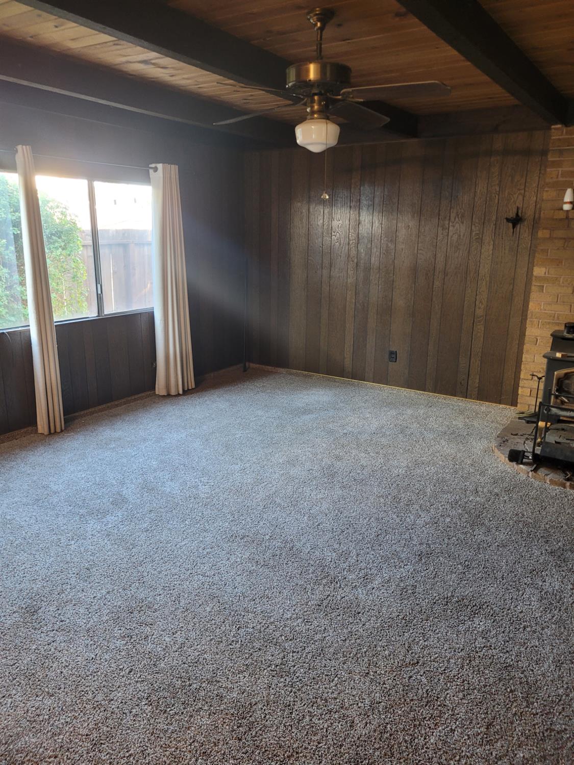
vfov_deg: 67.3
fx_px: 575
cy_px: 382
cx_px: 287
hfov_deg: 53.1
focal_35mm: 26
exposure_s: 1/40
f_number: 1.8
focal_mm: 5.4
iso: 250
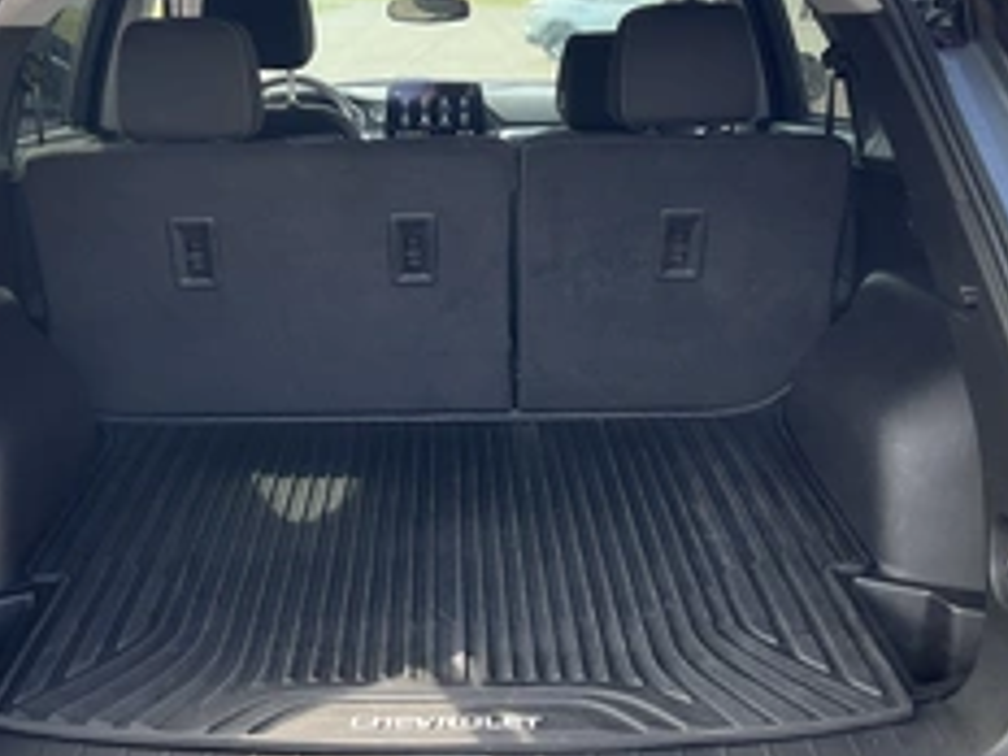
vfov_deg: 29.1
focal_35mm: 50
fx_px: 1456
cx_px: 443
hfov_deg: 38.1
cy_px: 330
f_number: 1.8
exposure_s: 1/139
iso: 32
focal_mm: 3
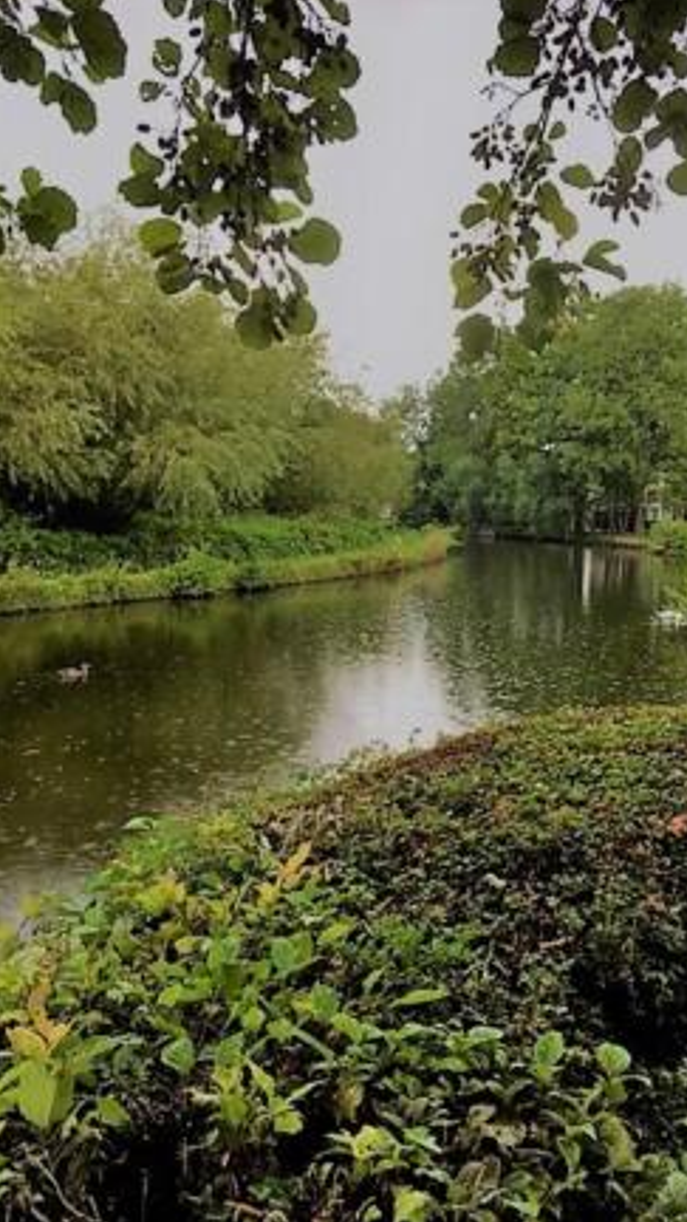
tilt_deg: -4.9
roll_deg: -1.8
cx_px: 458
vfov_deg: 61.0
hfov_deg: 36.3
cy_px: 607
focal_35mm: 32
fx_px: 1036
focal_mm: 4.15
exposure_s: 1/100
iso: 40
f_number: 2.2
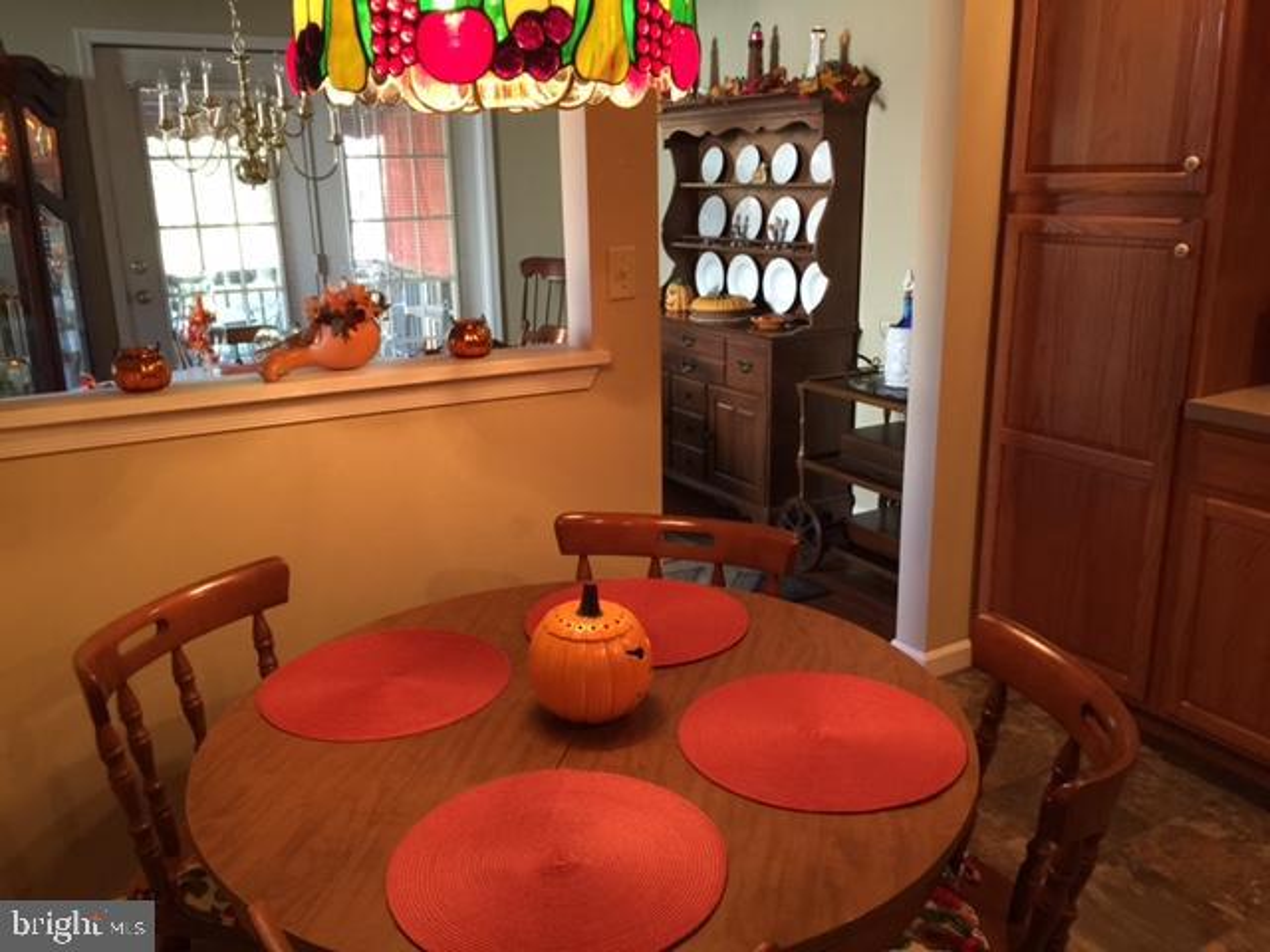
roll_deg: +0.5
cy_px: 476
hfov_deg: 61.7
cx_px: 635
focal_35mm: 29
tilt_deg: -15.6
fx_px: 1064
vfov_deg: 48.2
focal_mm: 4.15
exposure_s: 1/15
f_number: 2.2
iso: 125
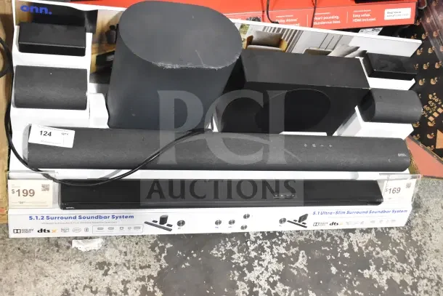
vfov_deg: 34.2
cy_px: 148
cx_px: 222
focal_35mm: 39
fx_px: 480
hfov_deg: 49.5
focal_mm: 26
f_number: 6.3
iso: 6400
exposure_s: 1/160
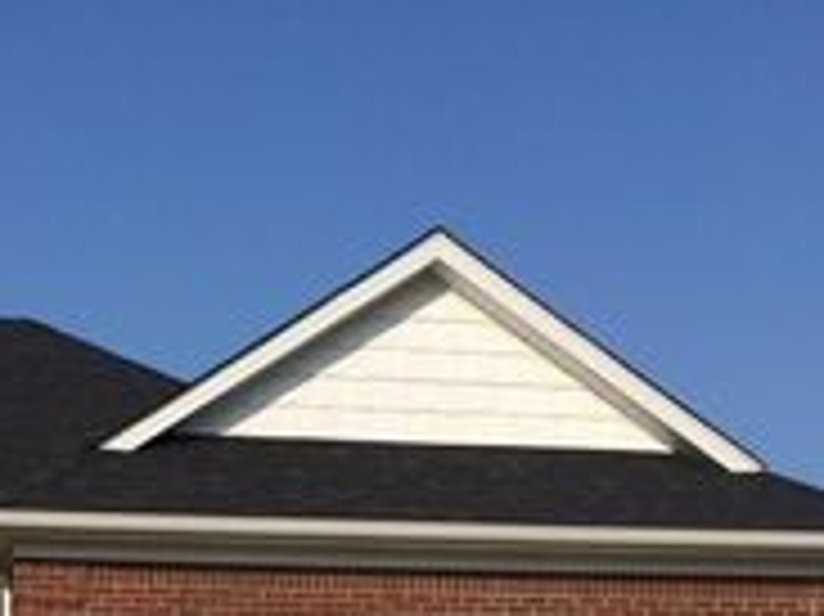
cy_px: 830
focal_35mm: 82
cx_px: 167
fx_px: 1951
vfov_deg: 16.8
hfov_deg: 23.5
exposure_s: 1/3165
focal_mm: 4.12
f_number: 2.2
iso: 32
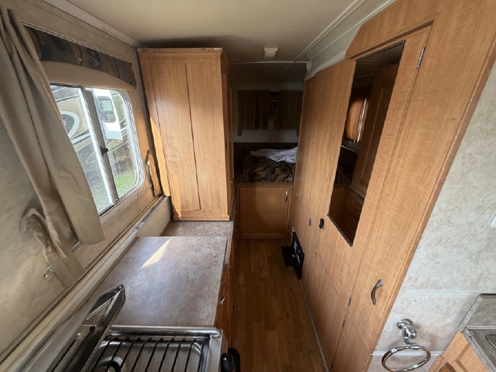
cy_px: 186
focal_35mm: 14
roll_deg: -0.7
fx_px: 201
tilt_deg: -24.9
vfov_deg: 85.7
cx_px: 248
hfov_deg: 102.1
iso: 160
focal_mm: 2.22
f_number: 2.2
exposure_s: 1/121
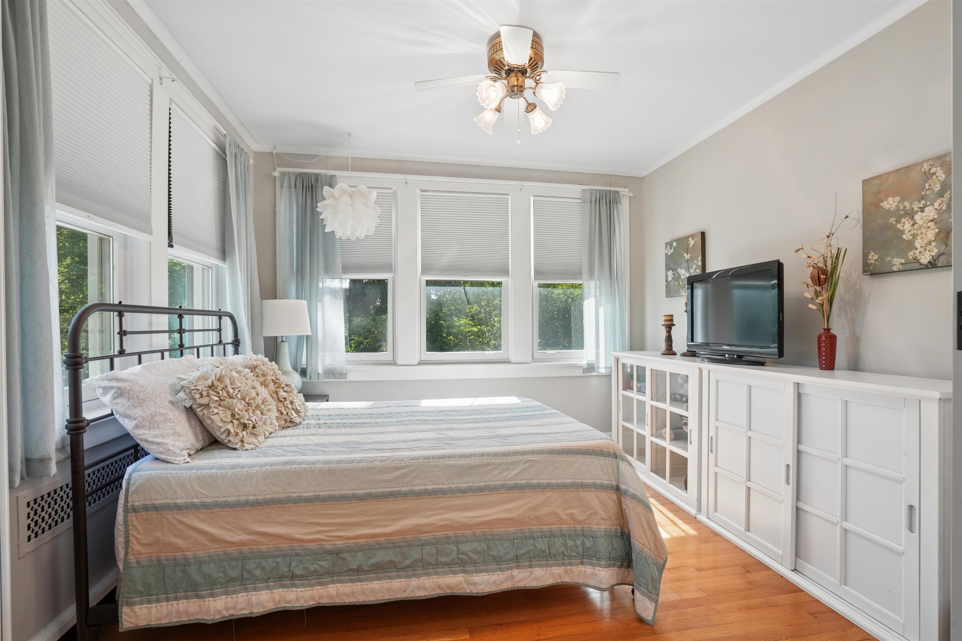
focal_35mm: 16
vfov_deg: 73.7
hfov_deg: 96.7
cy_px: 320
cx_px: 481
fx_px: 428
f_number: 10
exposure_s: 1/60
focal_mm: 16
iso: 800
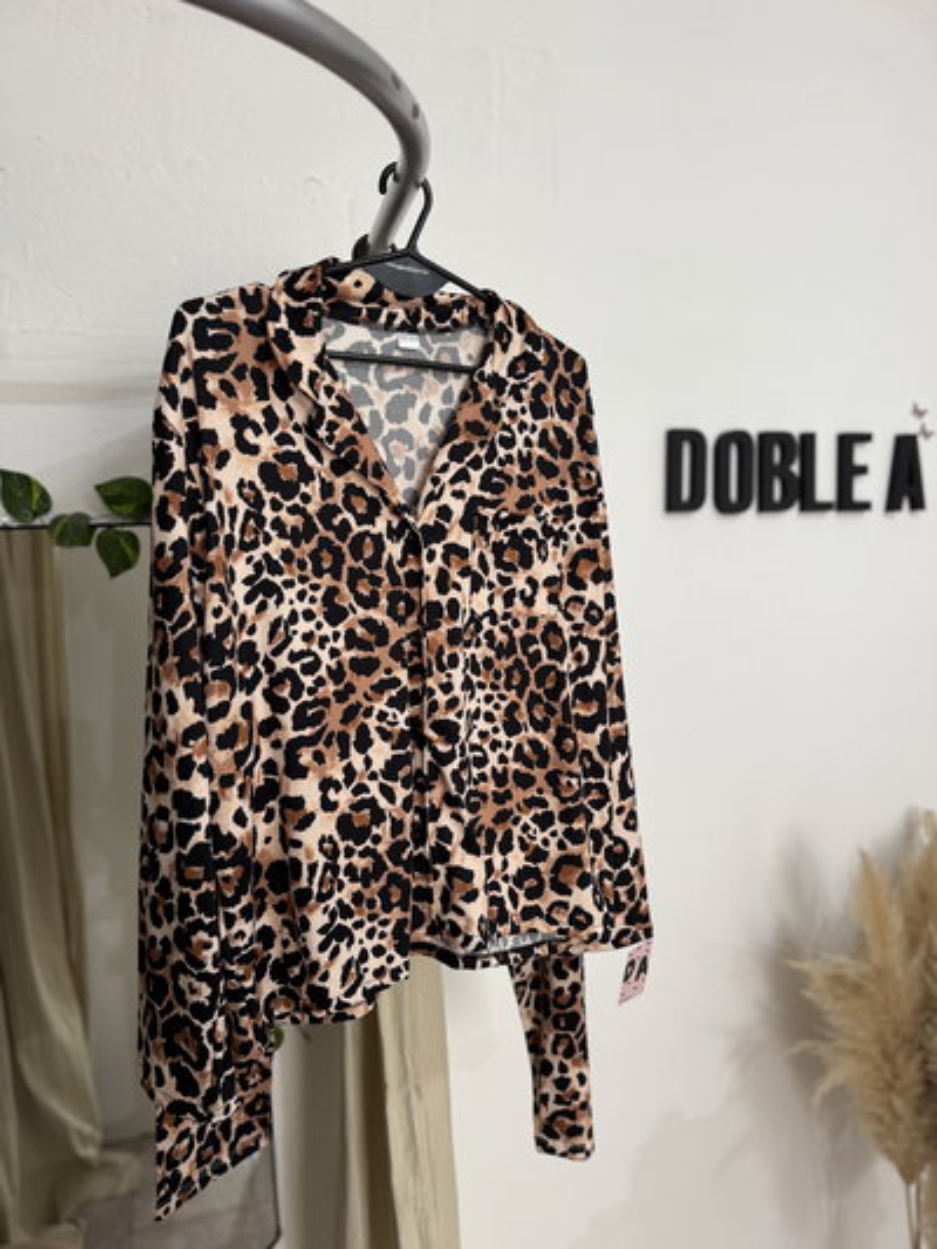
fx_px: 866
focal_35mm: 24
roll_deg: +1.3
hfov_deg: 56.8
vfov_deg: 71.6
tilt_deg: -6.0
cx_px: 468
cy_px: 624
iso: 100
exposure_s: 1/50
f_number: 1.78
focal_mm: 6.76
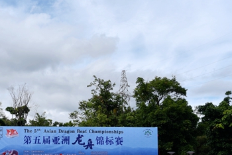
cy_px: 119
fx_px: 355
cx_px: 72
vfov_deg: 24.4
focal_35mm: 55
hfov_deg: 35.7
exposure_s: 1/800
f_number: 4.5
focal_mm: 35
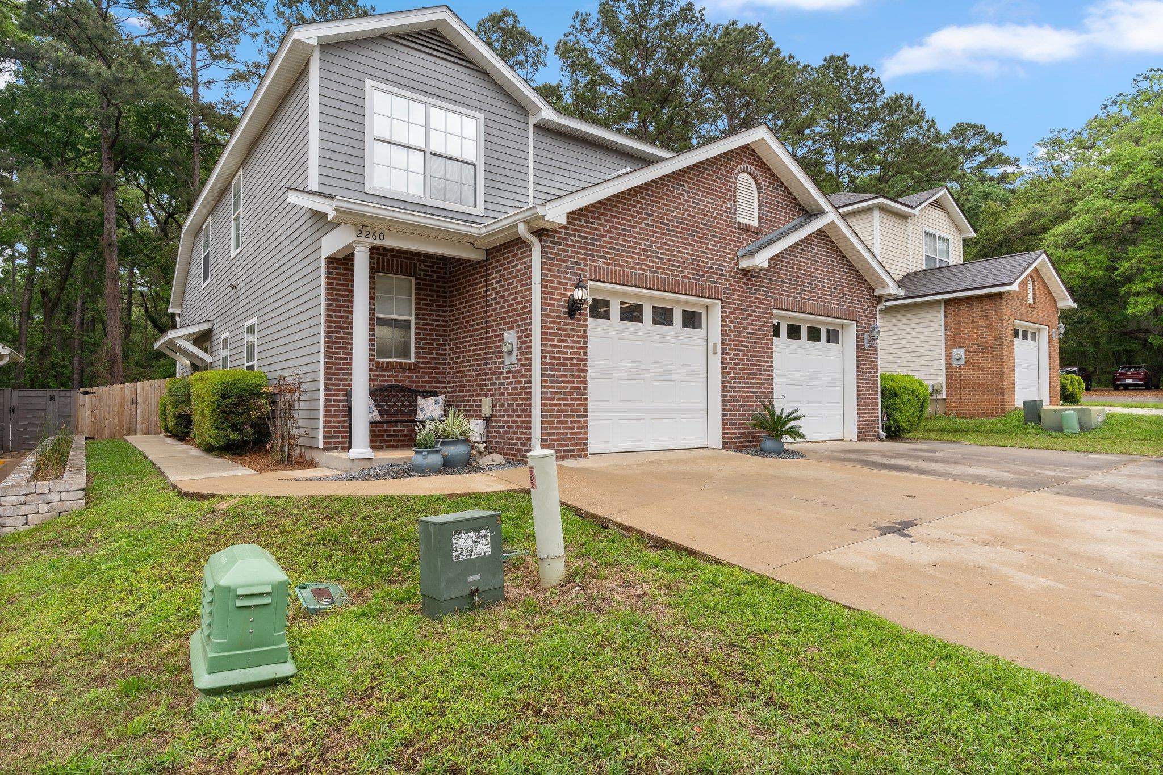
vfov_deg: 61.9
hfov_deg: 84.0
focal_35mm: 20
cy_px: 388
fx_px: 646
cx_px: 582
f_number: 9
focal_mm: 20
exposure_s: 1/15
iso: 100
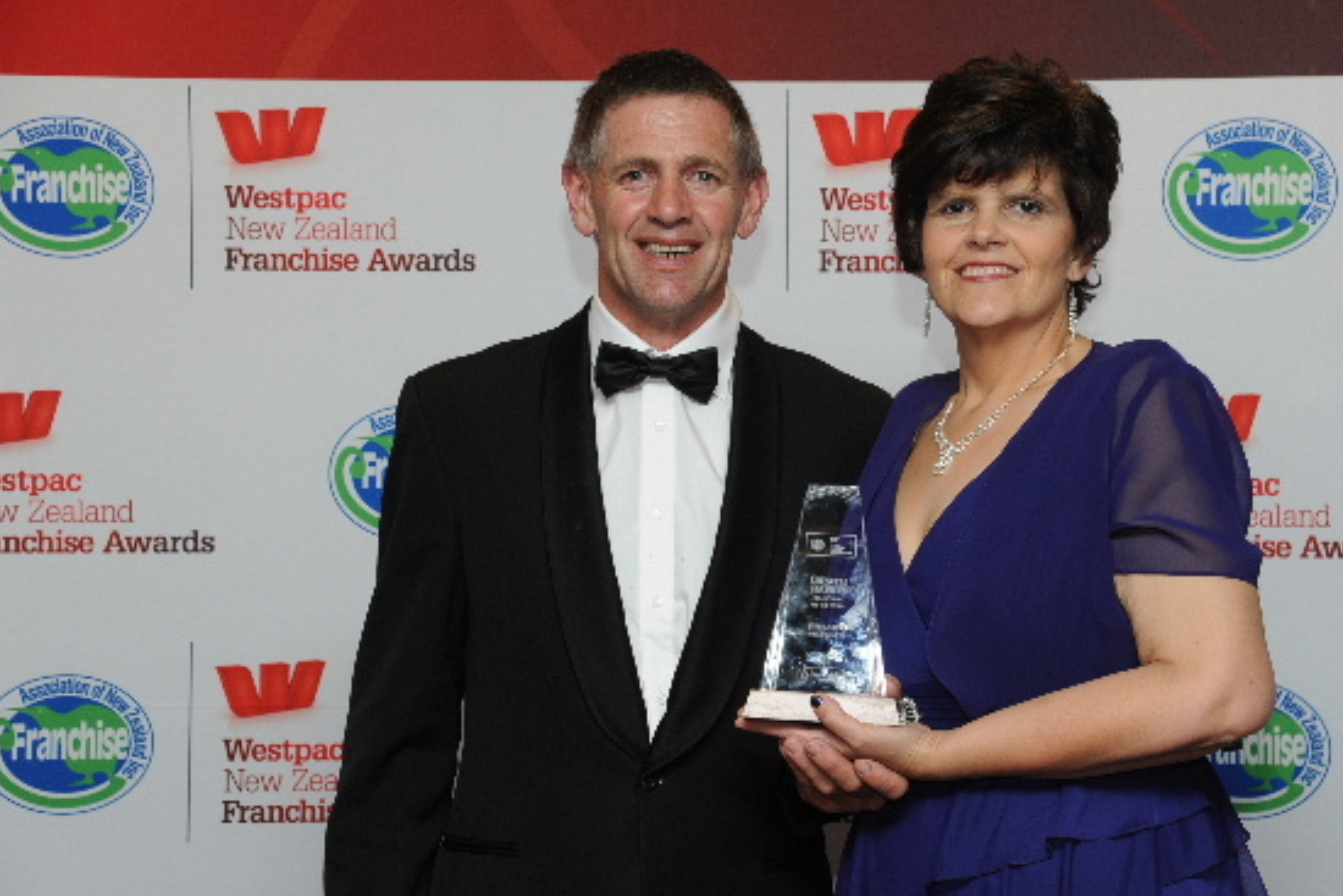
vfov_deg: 12.8
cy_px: 504
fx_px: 3992
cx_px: 759
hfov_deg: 19.1
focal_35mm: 107
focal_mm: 92
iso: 2000
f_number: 7.1
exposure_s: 1/80
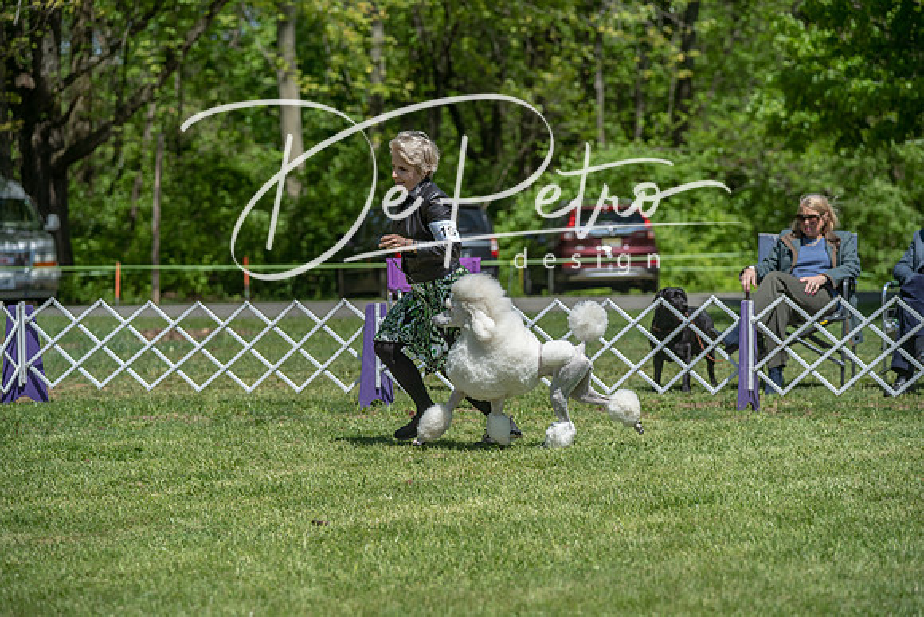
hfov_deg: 15.2
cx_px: 462
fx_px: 3466
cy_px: 308
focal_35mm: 135
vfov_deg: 10.2
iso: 250
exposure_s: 1/1000
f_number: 5
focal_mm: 135
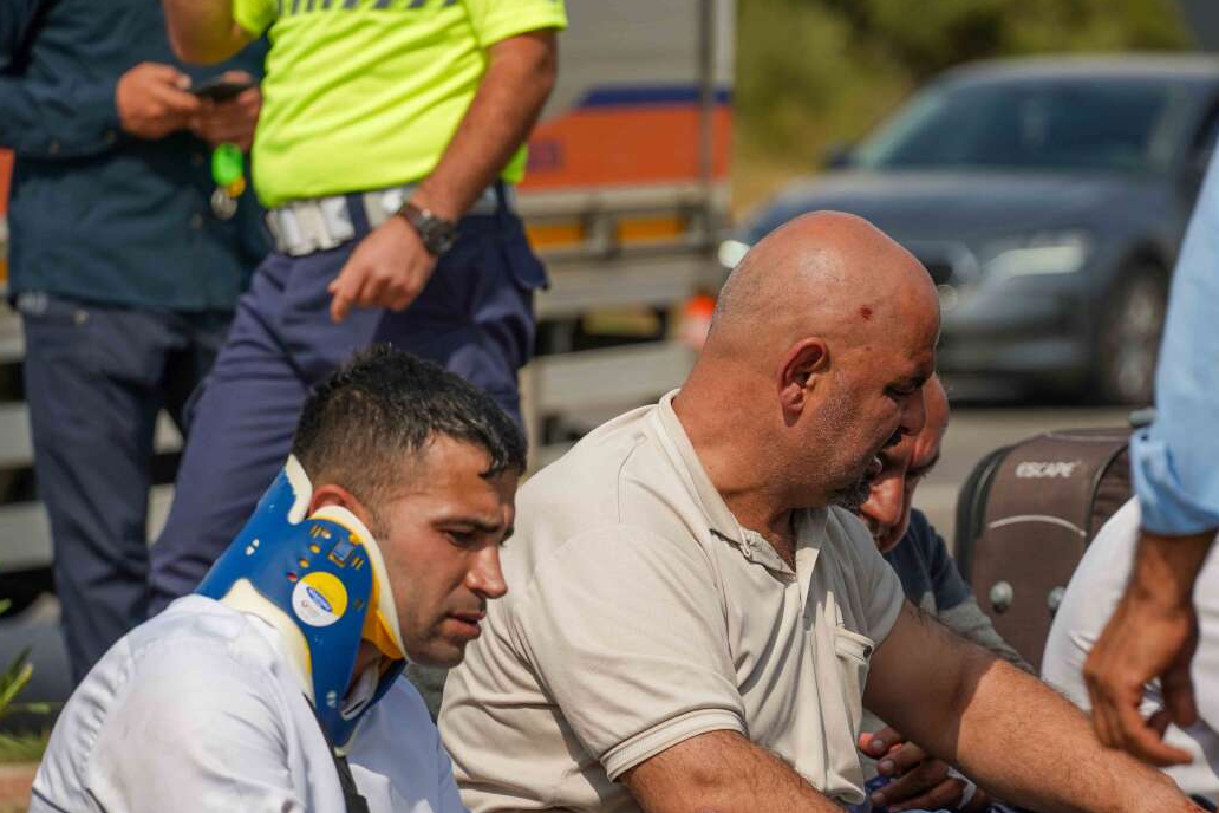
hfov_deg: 8.3
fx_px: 8397
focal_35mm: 248
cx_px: 693
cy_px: 459
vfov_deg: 5.5
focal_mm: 200
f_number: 5.6
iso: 50
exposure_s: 1/640
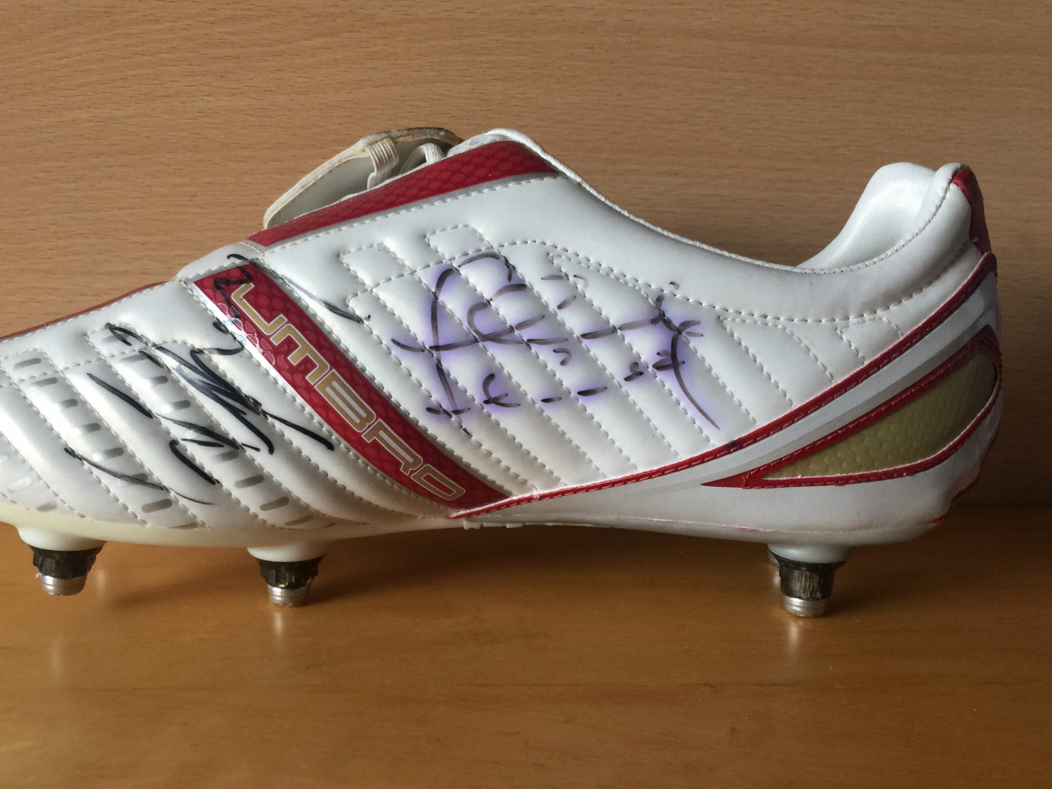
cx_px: 450
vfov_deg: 40.5
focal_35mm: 35
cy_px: 469
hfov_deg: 52.4
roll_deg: -1.1
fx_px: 1064
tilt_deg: -14.1
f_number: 2.2
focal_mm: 4.15
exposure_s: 1/33
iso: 64
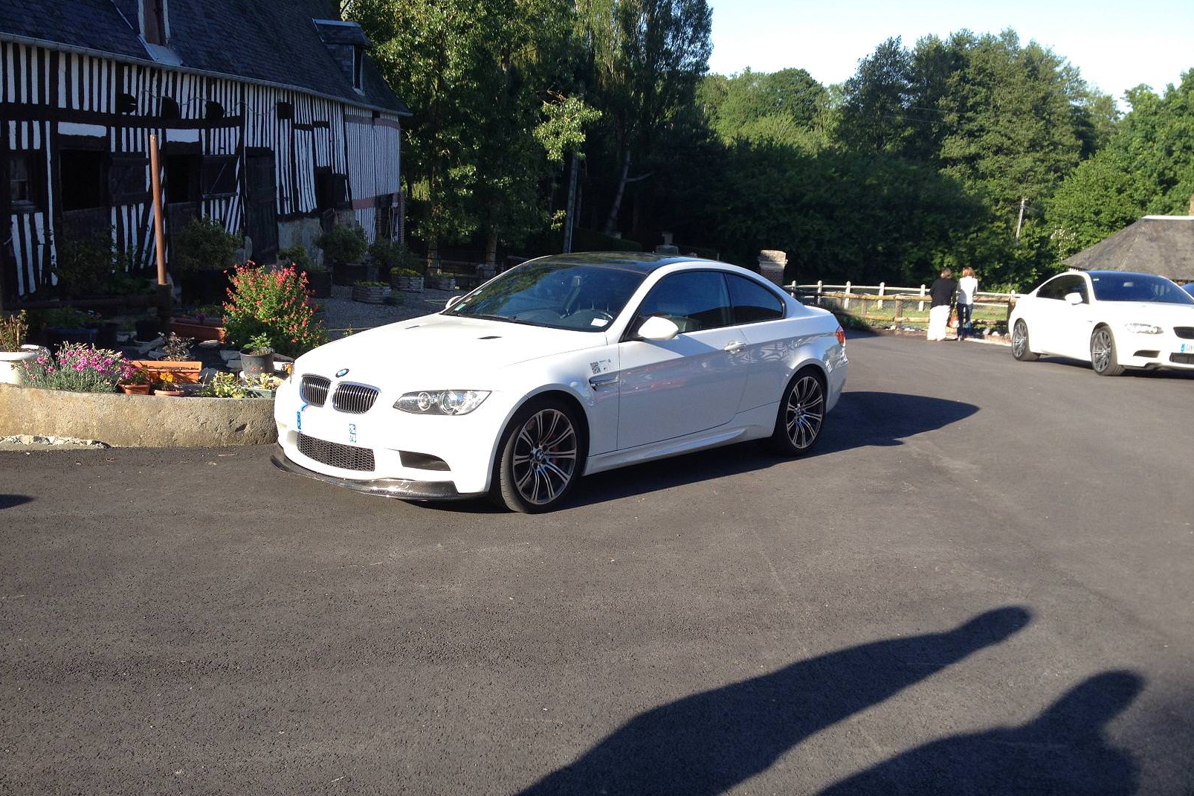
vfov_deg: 35.9
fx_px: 1227
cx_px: 598
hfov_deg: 51.9
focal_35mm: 37
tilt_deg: -12.9
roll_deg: -3.5
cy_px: 412
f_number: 2.4
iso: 50
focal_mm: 4.28
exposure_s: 1/581
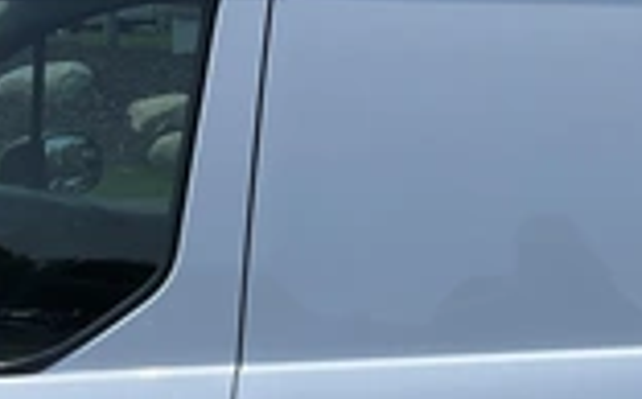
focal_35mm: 79
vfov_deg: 16.2
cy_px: 366
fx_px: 1380
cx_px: 568
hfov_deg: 25.4
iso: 25
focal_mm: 3
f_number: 1.8
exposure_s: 1/2141
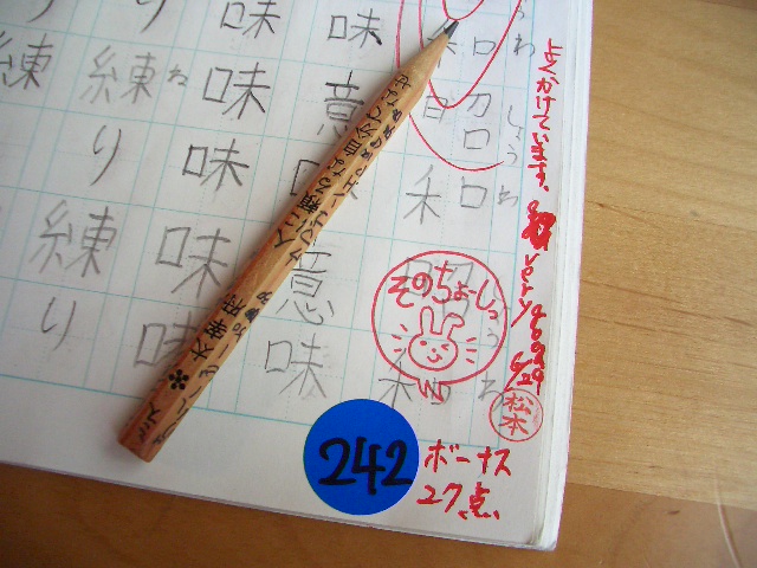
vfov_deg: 40.7
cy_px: 284
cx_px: 378
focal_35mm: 35
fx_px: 765
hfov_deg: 52.6
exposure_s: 1/60
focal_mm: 5.8
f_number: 2.6
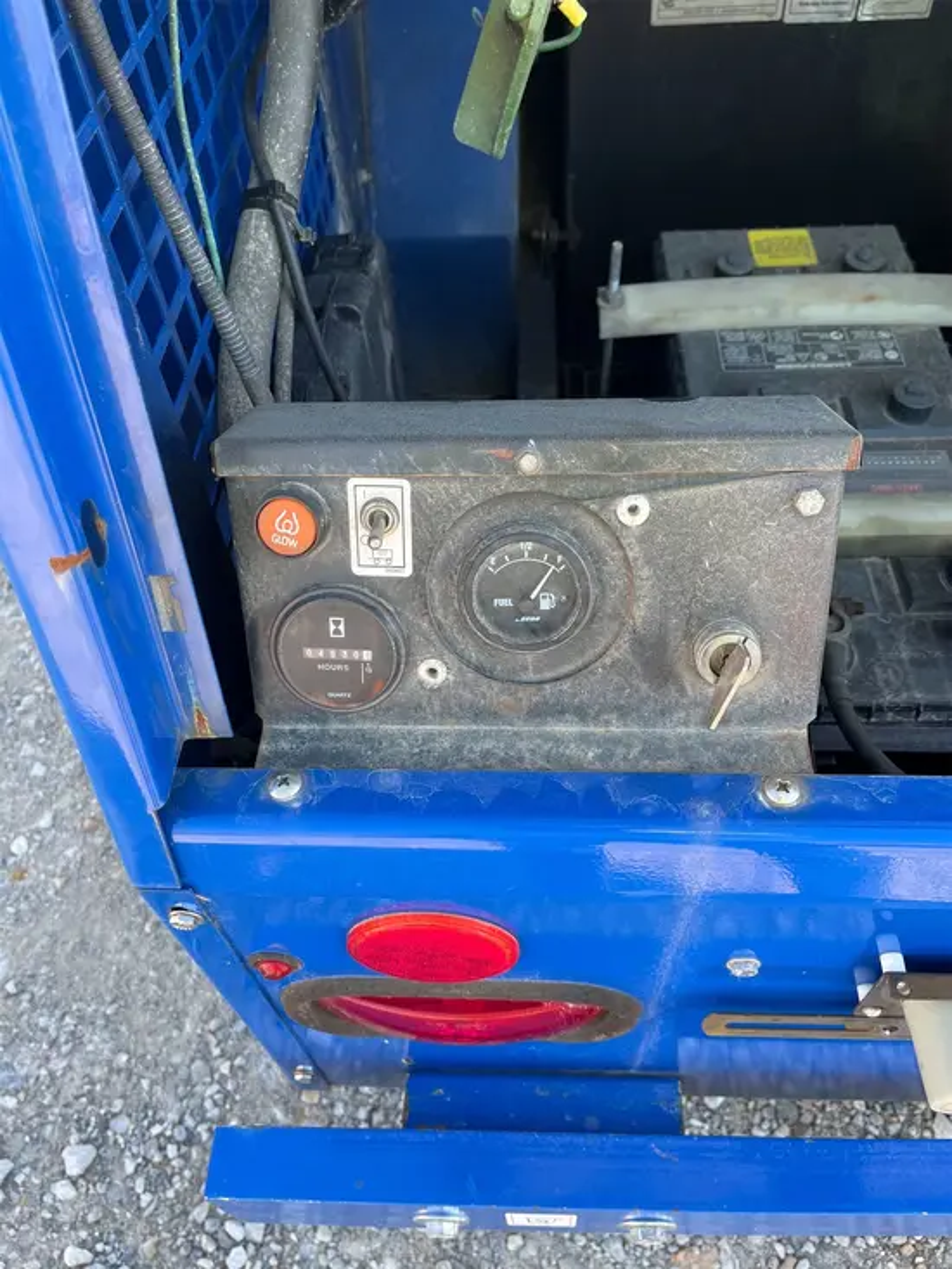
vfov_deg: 67.3
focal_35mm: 26
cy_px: 634
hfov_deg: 53.1
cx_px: 476
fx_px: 953
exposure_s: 1/172
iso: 50
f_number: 1.6
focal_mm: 5.1
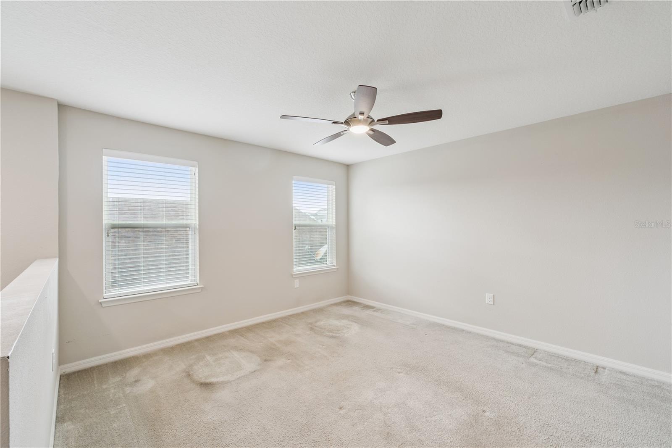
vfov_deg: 77.3
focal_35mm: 15
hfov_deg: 100.4
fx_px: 280
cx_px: 336
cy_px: 224
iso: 320
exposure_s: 1/15
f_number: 7.1
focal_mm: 10
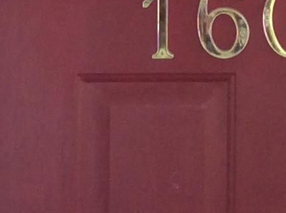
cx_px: 276
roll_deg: +1.3
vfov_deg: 7.4
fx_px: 1567
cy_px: -240
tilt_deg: +0.5
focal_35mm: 190
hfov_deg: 10.4
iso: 40
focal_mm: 3.3
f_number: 2.4
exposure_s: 1/120
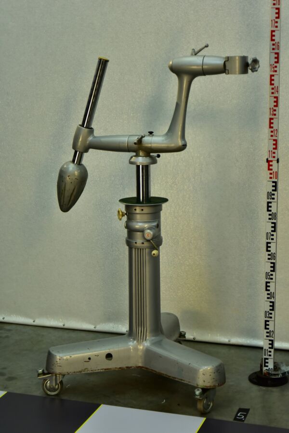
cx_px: 144
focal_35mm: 70
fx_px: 842
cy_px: 216
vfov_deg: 28.8
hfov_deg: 19.5
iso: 500
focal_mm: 70
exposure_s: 1/160
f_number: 5.3
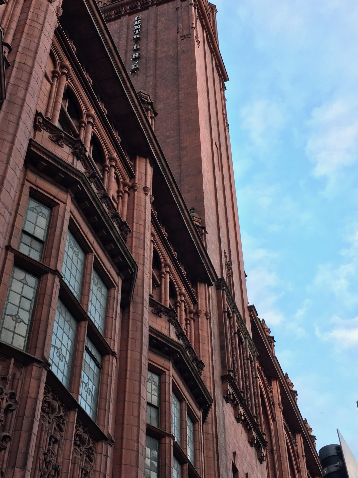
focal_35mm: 48
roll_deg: +3.8
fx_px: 662
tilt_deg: +42.7
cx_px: 204
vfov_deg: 39.5
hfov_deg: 30.2
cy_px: 281
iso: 40
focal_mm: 4.15
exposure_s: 1/100
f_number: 2.2
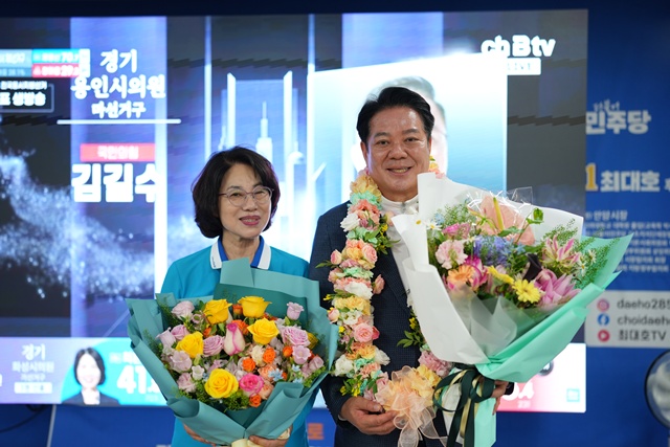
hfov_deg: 54.4
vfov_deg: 37.9
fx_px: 651
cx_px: 335
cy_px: 224
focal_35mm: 35
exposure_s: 1/125
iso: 400
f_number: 1.4
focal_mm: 35
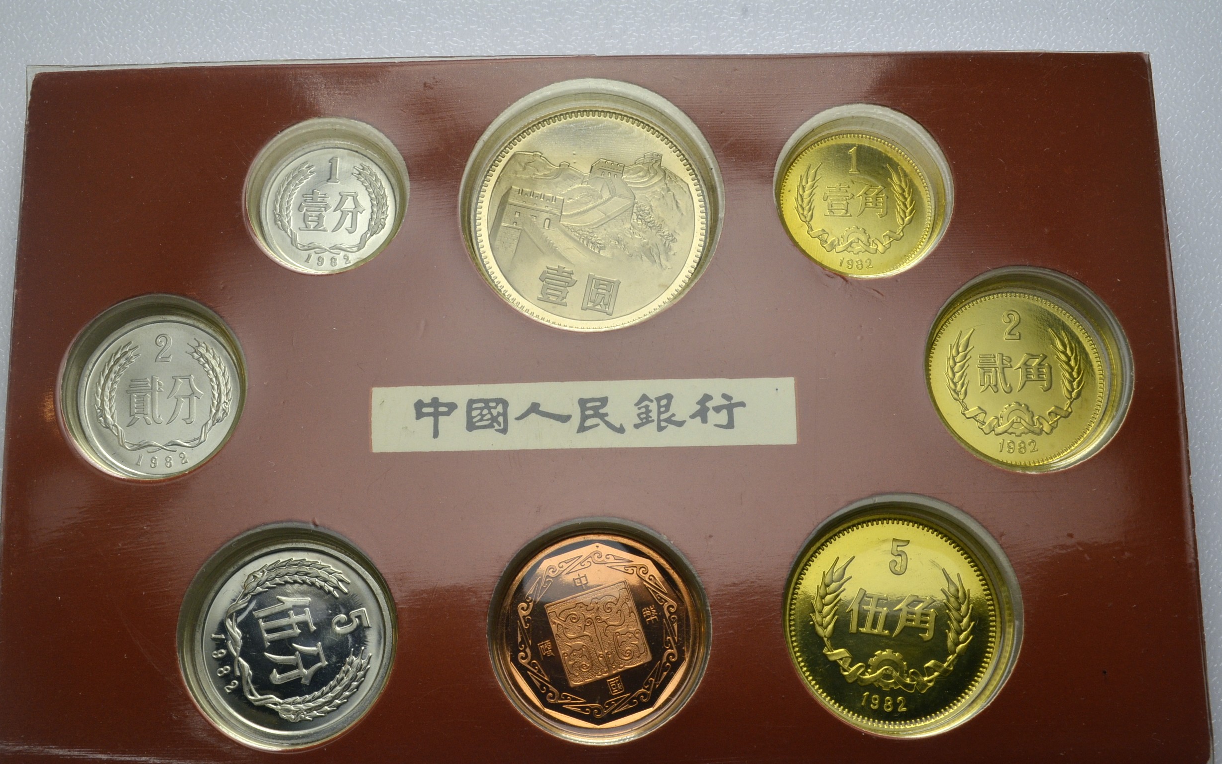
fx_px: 1632
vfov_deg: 26.3
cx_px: 613
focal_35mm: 49
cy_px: 405
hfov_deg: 41.1
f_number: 14
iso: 400
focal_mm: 32
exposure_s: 1/250
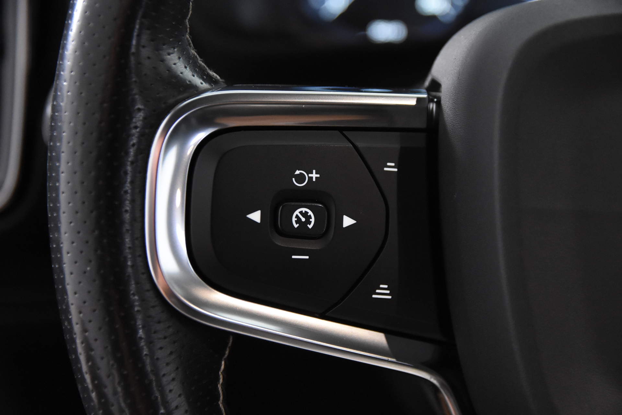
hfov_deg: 29.9
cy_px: 208
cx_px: 311
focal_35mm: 68
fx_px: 1166
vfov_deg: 20.2
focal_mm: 45
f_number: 3.5
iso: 4500
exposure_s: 1/80
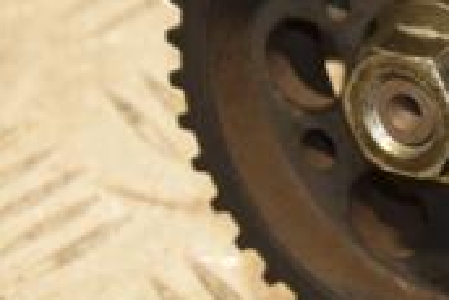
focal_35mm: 366
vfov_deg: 3.8
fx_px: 4569
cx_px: 572
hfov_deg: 5.6
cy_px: -23
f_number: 5.3
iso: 800
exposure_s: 1/100
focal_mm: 70
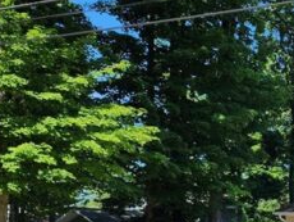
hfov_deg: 20.0
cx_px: 477
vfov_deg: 17.8
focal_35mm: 80
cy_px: 241
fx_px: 680
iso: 12
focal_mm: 6.4
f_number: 1.8
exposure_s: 1/1036
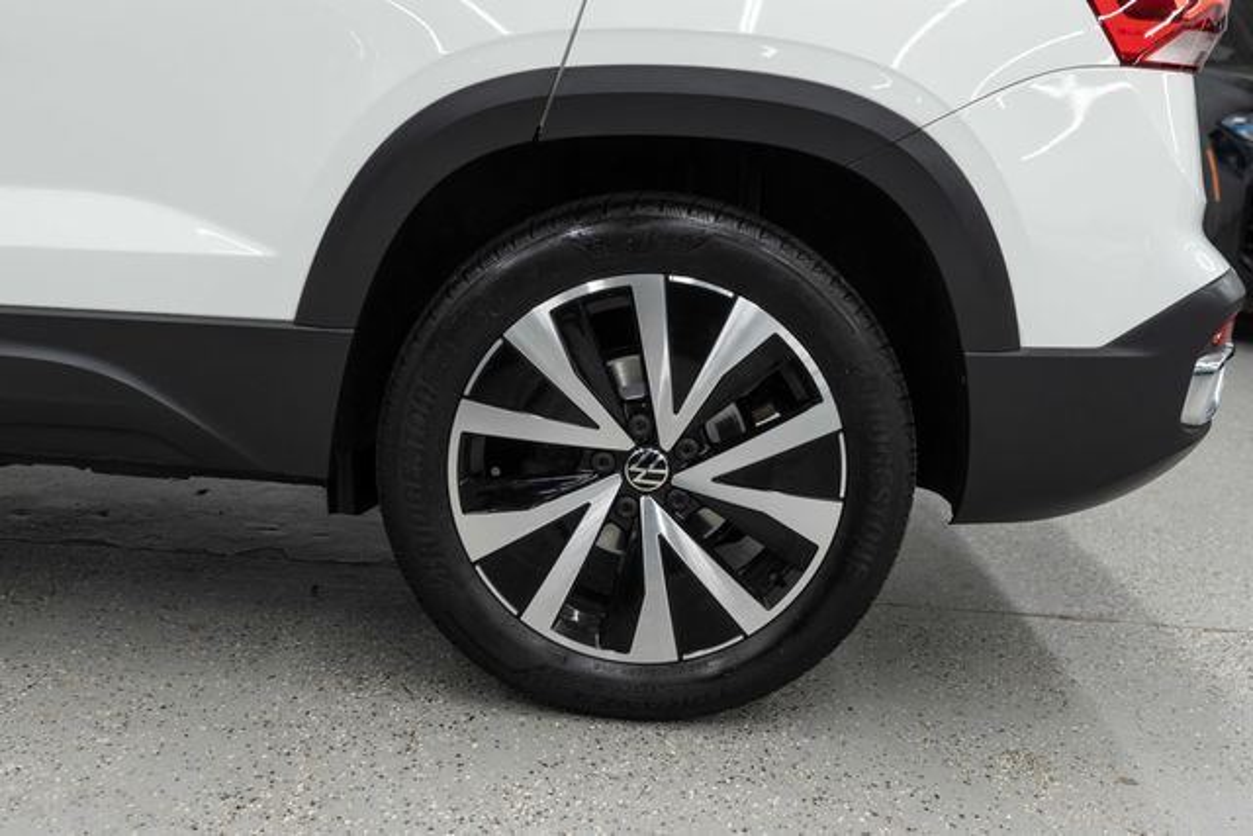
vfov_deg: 31.9
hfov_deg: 46.4
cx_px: 626
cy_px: 418
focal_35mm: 42
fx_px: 1462
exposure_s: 1/40
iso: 250
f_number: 3.5
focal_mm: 28
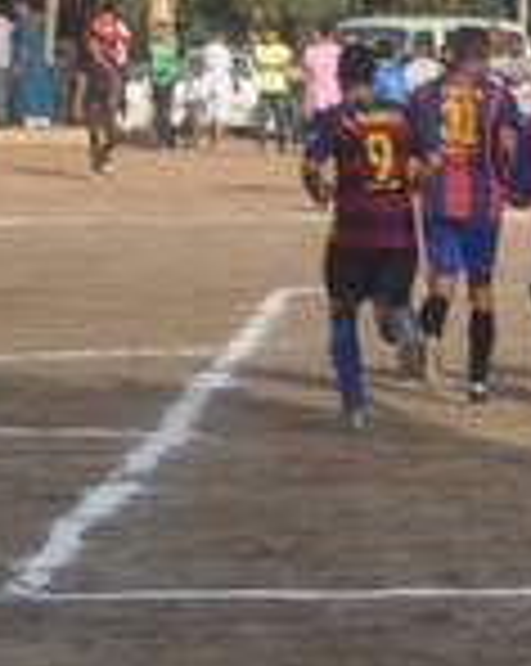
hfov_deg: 6.4
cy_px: 52
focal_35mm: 231
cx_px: 1166
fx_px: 4547
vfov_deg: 8.3
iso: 200
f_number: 10
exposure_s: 1/200
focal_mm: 38
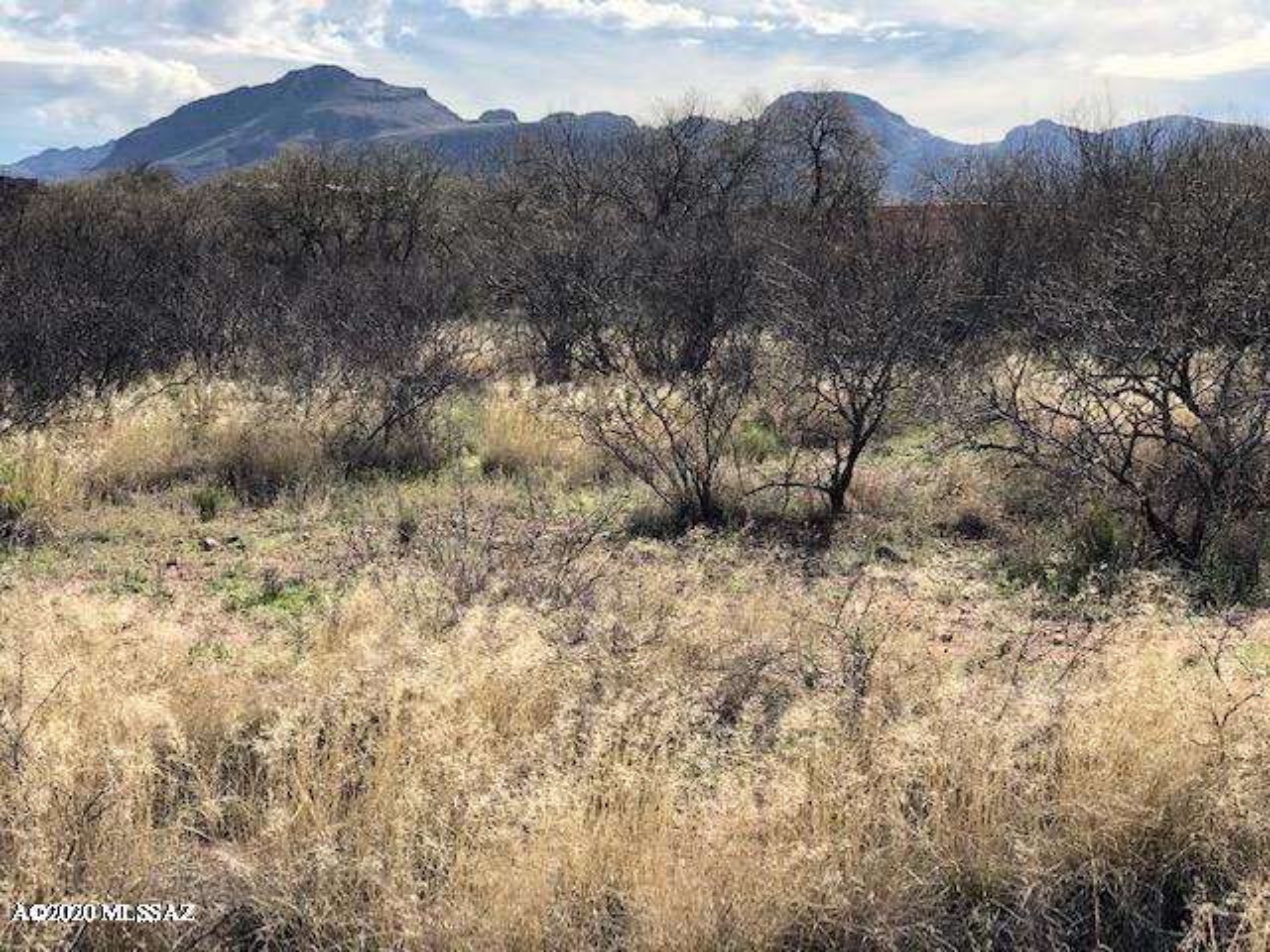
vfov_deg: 25.7
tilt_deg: -6.9
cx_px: 635
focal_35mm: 57
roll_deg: -1.3
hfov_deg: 33.8
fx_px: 2091
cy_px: 476
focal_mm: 6.6
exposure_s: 1/539
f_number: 2.8
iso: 20
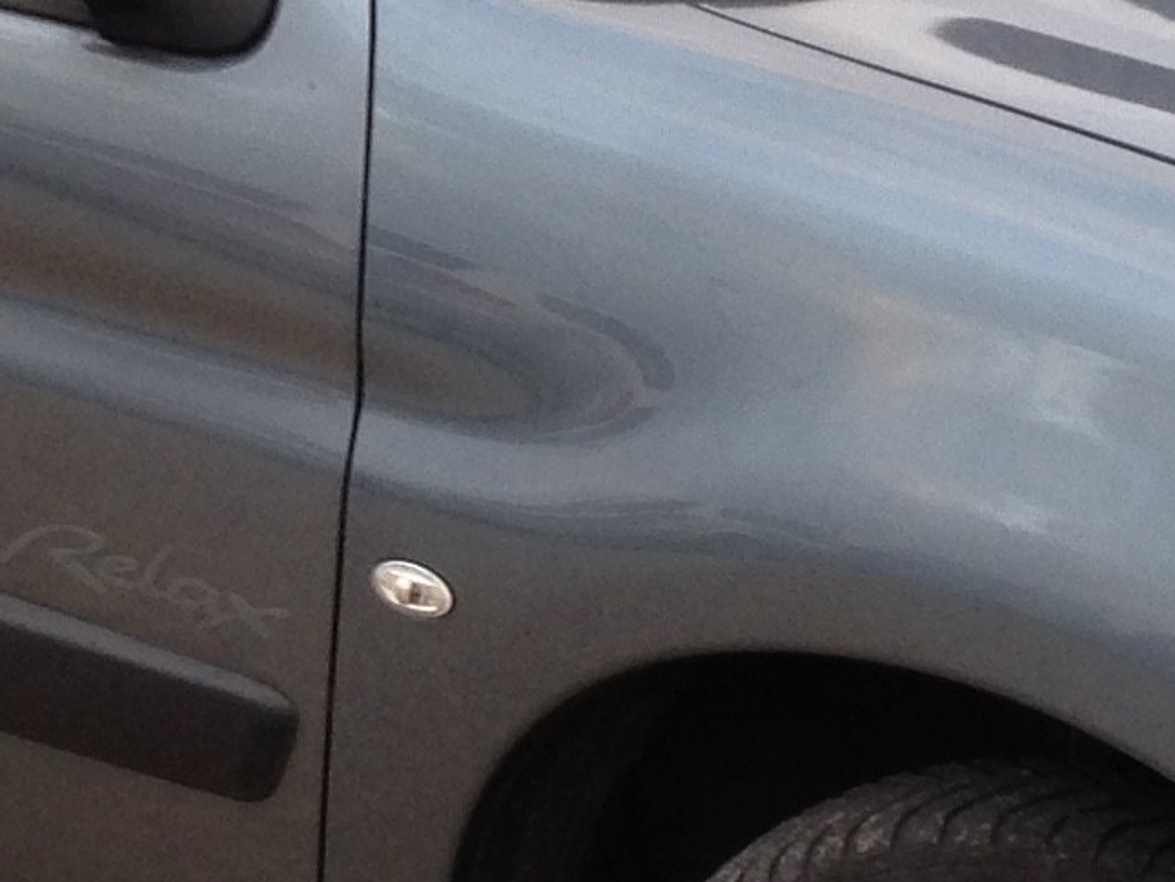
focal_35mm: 167
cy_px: 113
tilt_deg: -14.4
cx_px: 424
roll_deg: +0.3
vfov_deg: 8.9
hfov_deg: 11.8
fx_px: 5670
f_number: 2.4
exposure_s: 1/40
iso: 50
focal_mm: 4.12
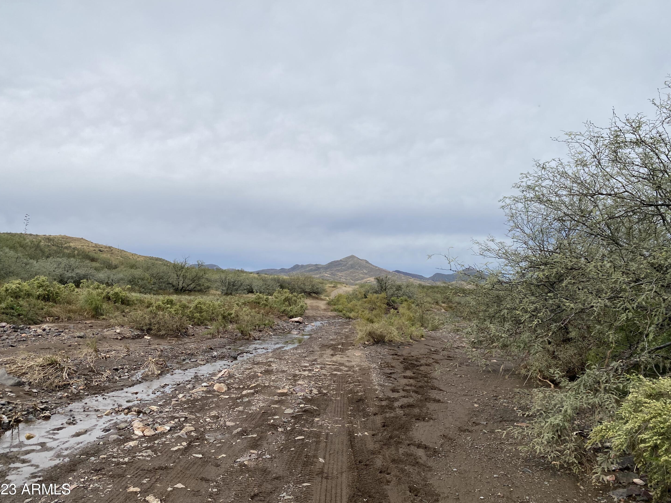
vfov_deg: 51.4
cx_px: 331
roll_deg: -3.0
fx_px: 523
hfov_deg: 65.3
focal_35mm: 27
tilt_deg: +5.8
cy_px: 252
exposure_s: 1/4608
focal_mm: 4.25
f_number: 1.8
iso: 32
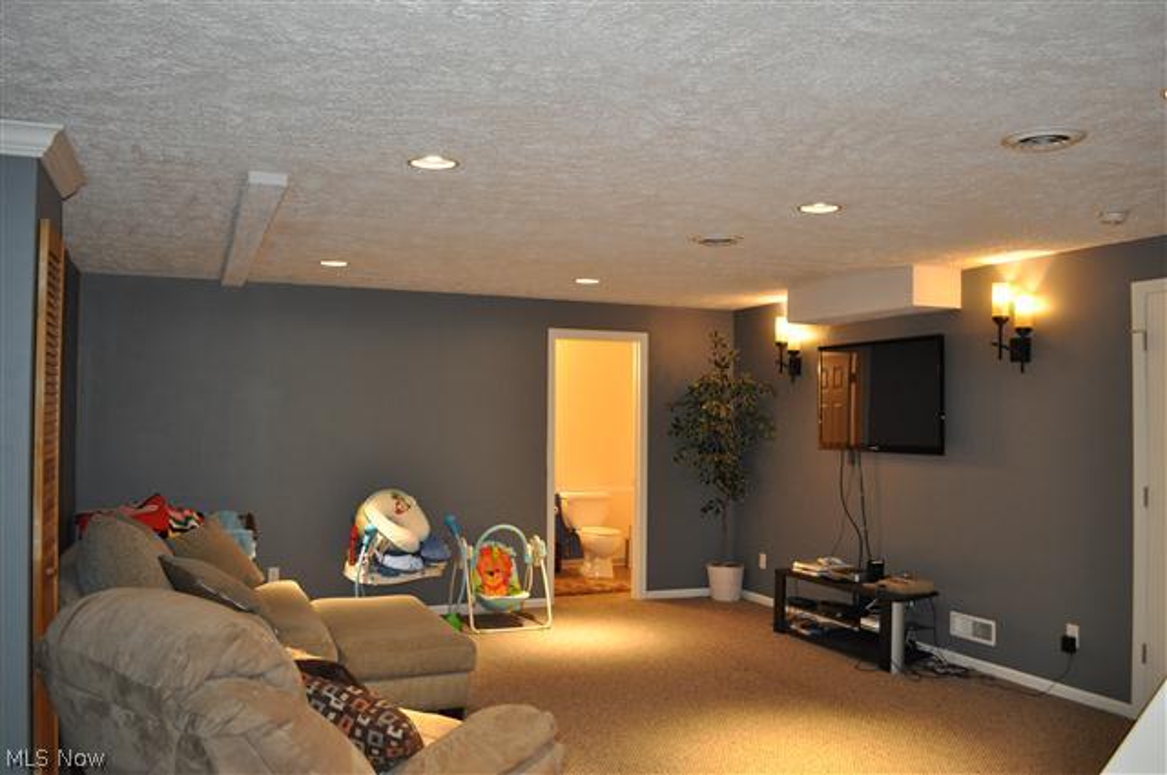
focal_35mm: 27
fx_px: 874
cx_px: 584
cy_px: 388
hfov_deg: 67.4
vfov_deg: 47.8
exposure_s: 1/60
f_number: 3.5
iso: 800
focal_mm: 18
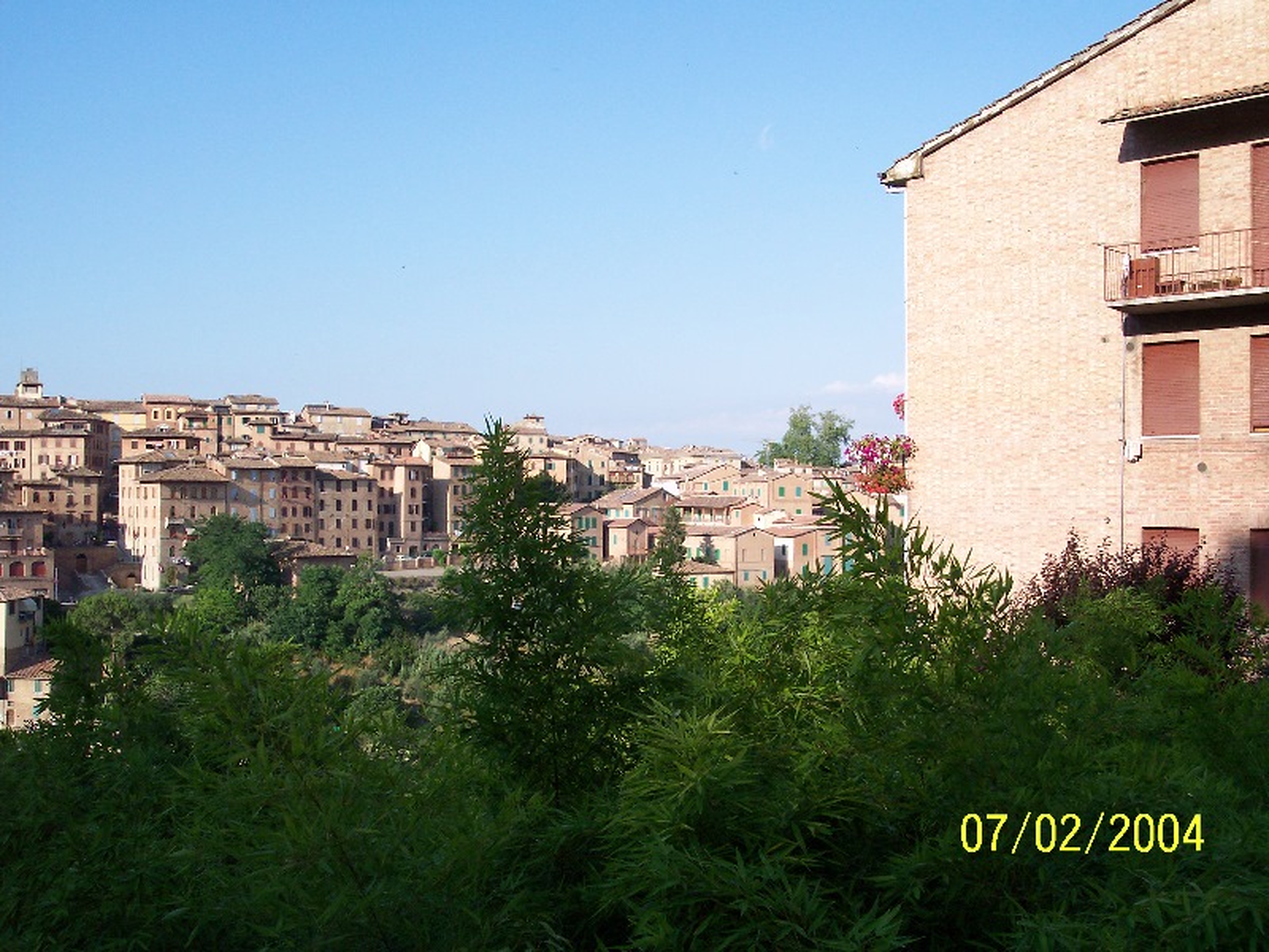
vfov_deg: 37.7
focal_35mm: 38
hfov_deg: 49.0
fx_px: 1393
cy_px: 476
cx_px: 634
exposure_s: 1/500
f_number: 4.8
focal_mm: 8
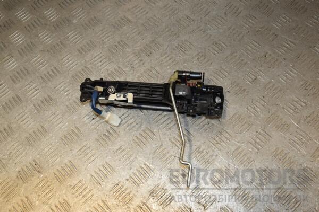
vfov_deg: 36.9
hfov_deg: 53.1
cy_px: 106
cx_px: 160
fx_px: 319
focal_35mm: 36
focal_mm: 24
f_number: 9
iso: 800
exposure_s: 1/200
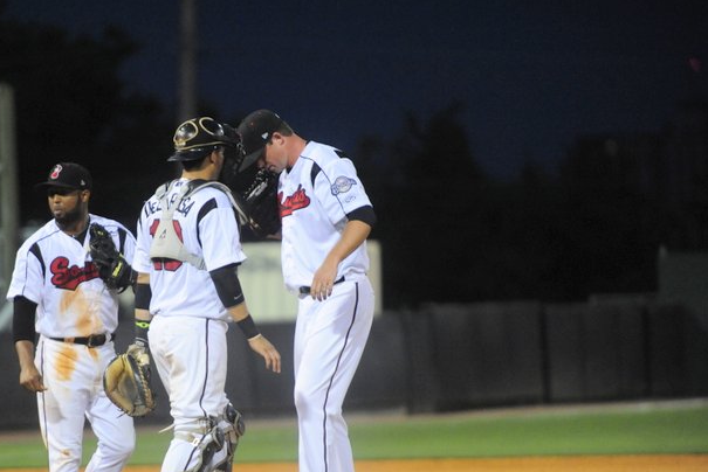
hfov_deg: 5.6
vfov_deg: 3.7
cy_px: 308
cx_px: 243
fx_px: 7280
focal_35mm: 370
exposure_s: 1/500
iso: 5000
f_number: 4
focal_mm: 280
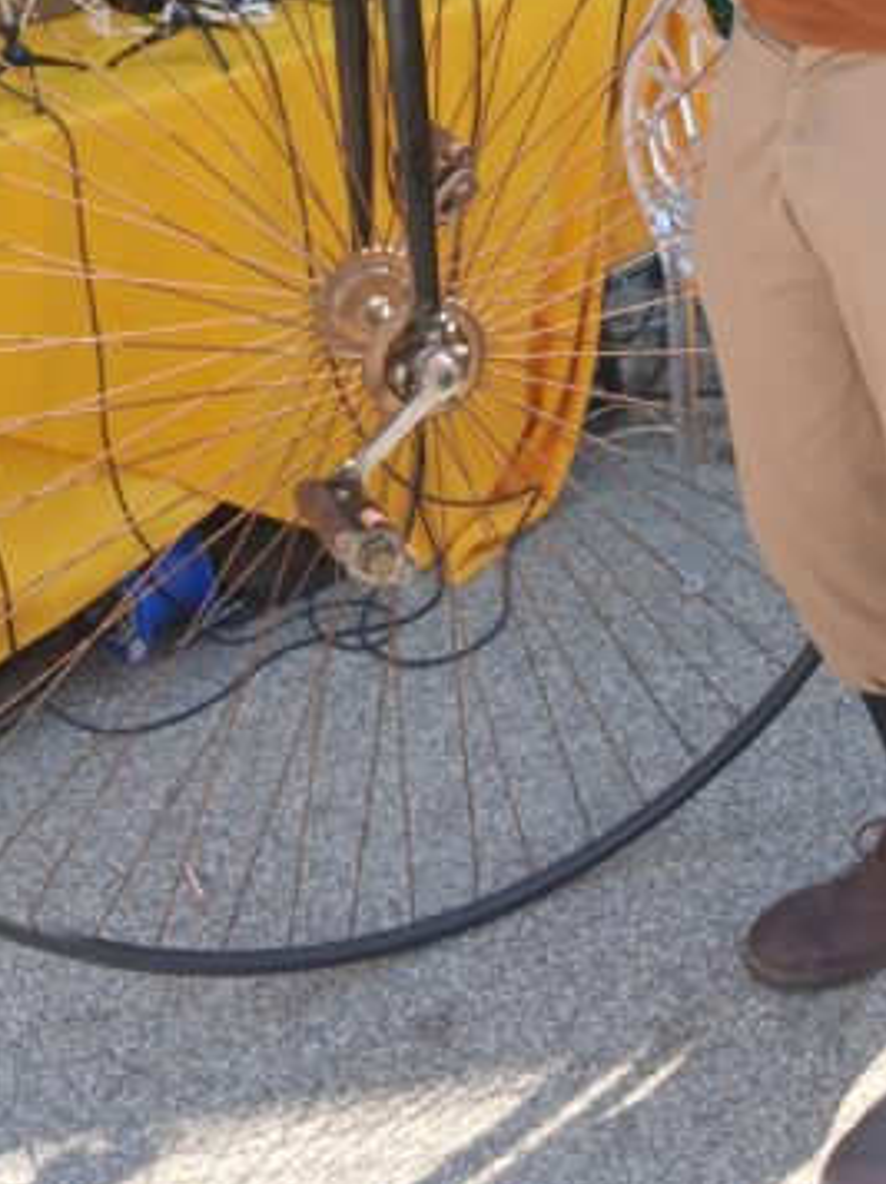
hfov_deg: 26.1
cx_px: 468
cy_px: 40
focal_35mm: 56
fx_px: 1915
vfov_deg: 32.1
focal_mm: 3.98
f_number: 1.8
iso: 20
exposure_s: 1/130
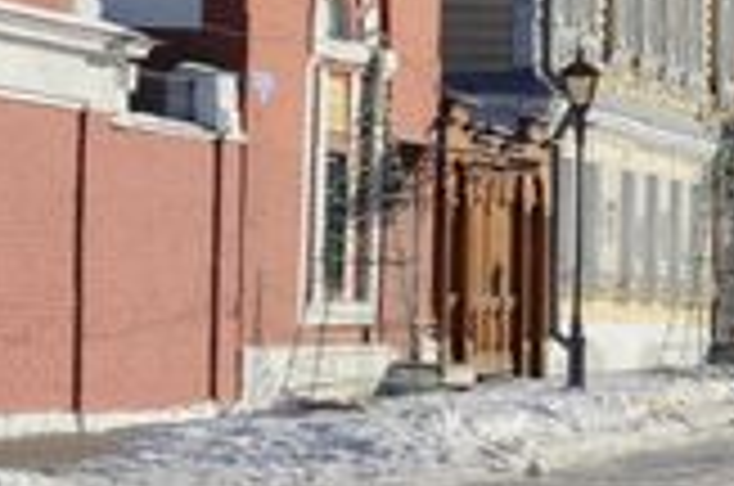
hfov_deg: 8.2
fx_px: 4904
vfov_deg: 5.7
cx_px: 1333
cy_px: -68
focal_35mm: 241
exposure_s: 1/1600
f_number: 8
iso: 500
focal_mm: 56
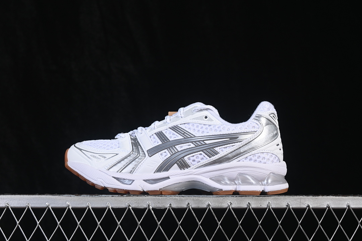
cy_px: 120
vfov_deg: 18.2
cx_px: 181
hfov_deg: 27.0
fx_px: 754
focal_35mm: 75
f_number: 8
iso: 160
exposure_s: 1/80
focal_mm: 50
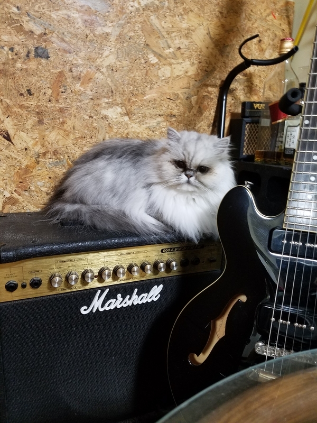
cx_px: 158
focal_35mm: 26
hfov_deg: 53.1
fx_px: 317
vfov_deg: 67.3
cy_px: 212
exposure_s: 1/10
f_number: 1.7
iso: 200
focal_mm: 4.2
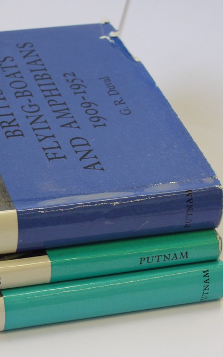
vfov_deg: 18.1
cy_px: 208
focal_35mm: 115
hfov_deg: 11.2
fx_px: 1118
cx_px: -53
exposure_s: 1/50
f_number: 7.1
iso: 400
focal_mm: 30
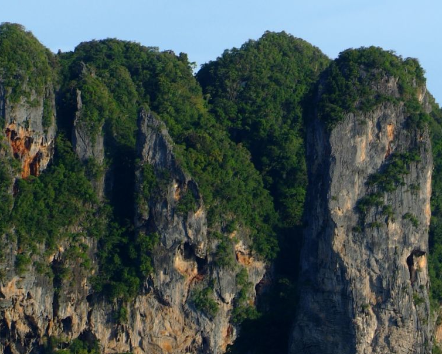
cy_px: 257
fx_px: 3911
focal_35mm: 299
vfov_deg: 5.2
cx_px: 402
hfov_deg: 6.5
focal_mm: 80
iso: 100
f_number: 11
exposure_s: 1/60
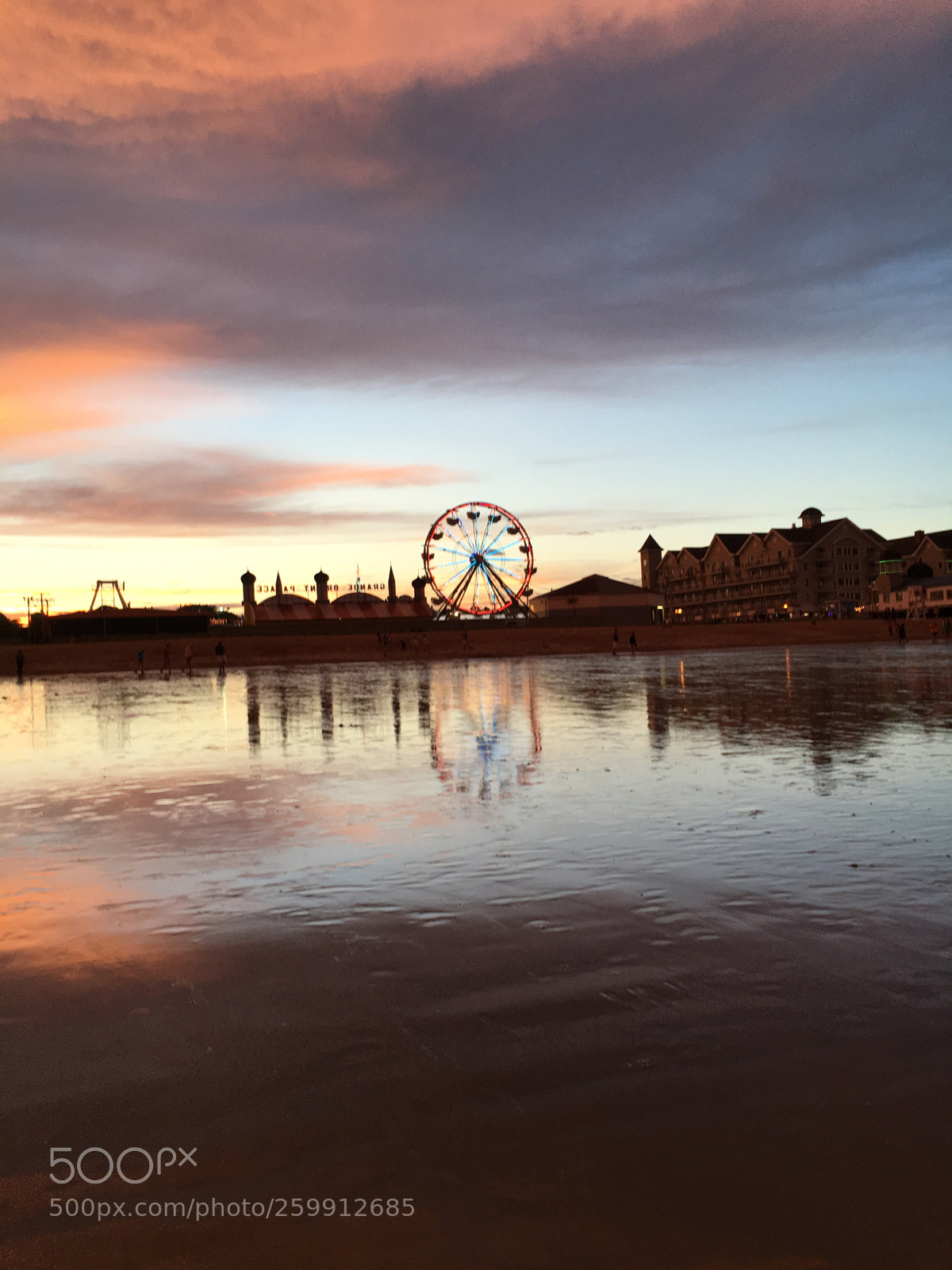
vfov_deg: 61.7
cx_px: 476
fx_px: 1063
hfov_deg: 48.2
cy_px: 635
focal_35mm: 29
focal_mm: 4.15
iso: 40
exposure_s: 1/120
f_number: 2.2
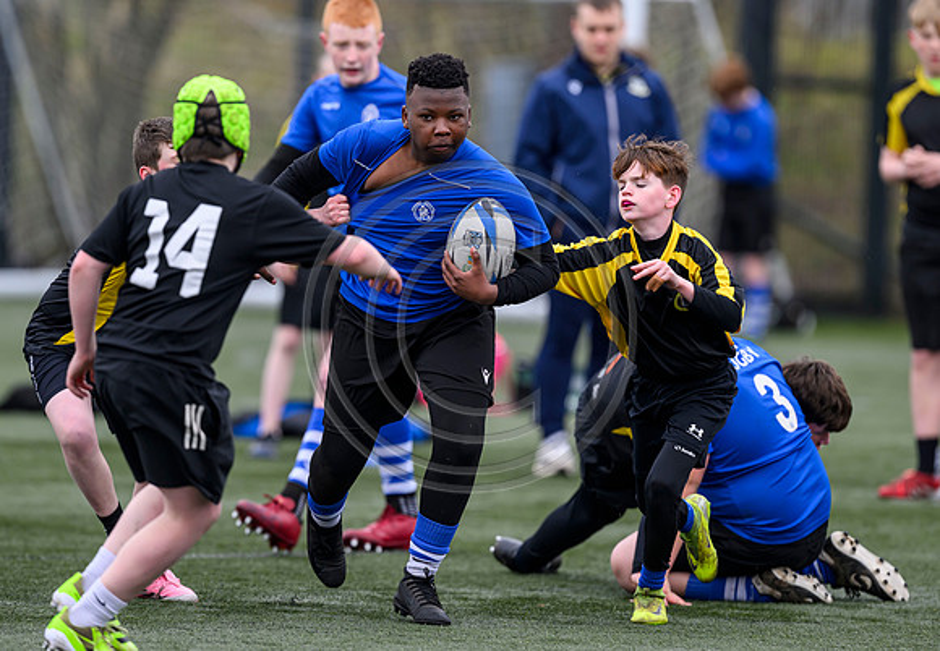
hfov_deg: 4.4
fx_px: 12122
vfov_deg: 3.1
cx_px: 432
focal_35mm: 459
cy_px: 288
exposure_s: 1/1600
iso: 500
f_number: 3.5
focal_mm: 400
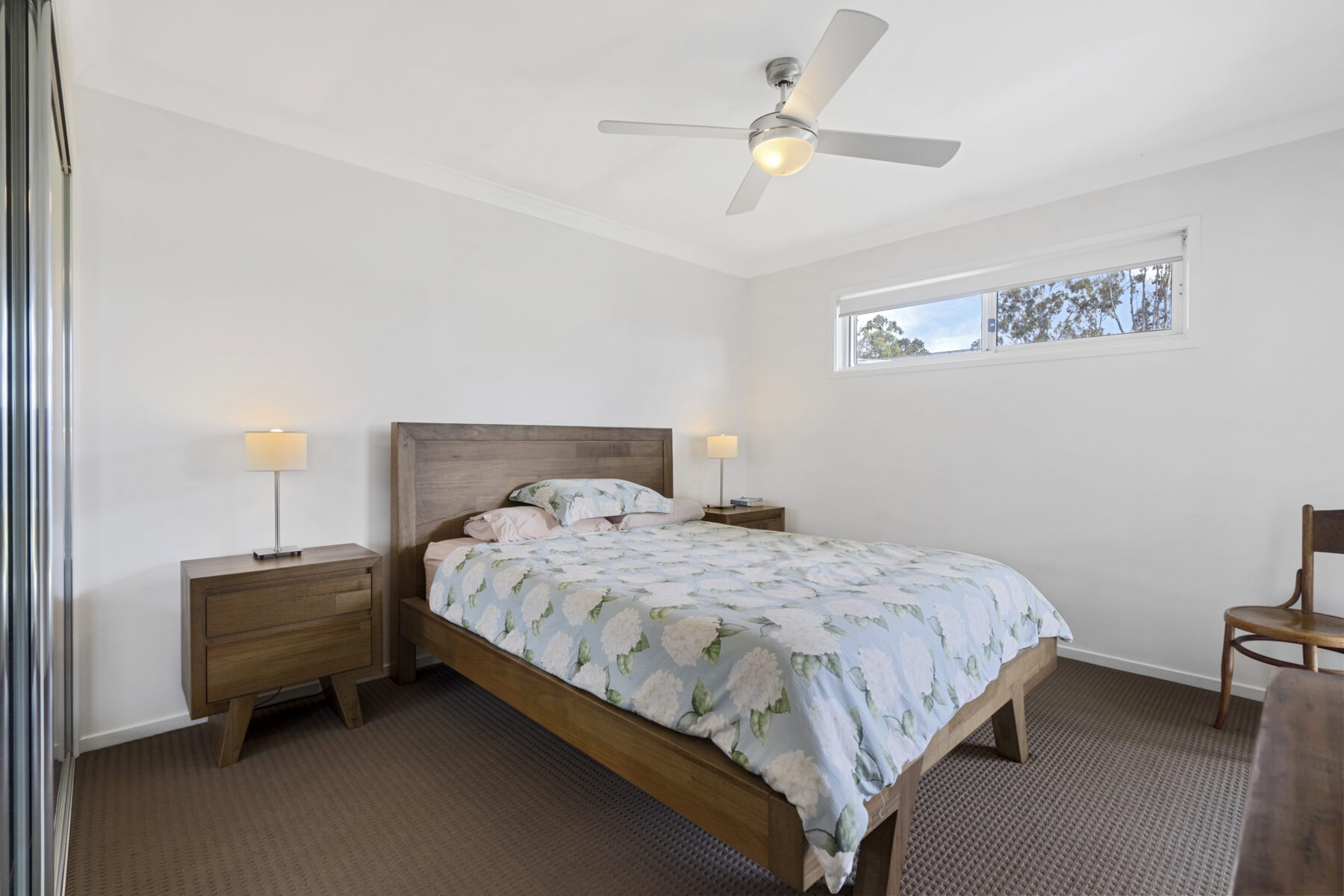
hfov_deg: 96.7
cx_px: 672
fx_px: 597
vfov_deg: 73.7
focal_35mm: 16
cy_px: 448
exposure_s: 1/13
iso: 800
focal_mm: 16
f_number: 7.1
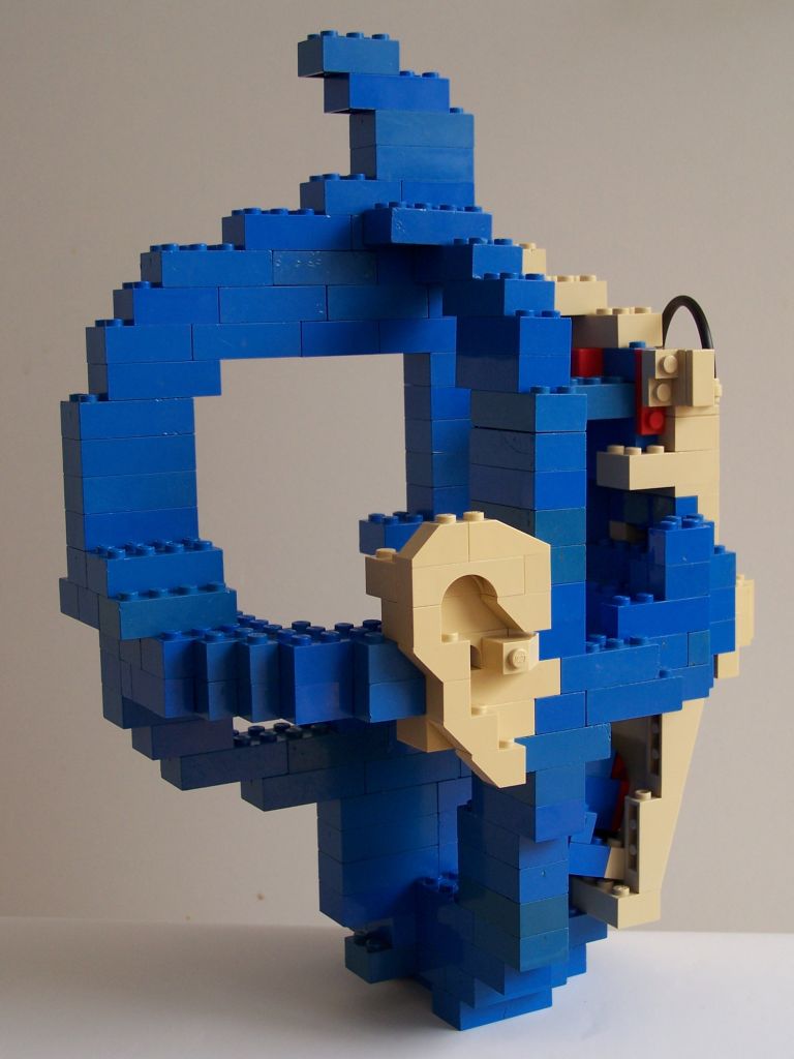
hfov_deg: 24.8
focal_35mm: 59
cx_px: 397
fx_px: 1804
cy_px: 530
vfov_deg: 32.7
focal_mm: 9.8
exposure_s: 1/125
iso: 80
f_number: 3.1
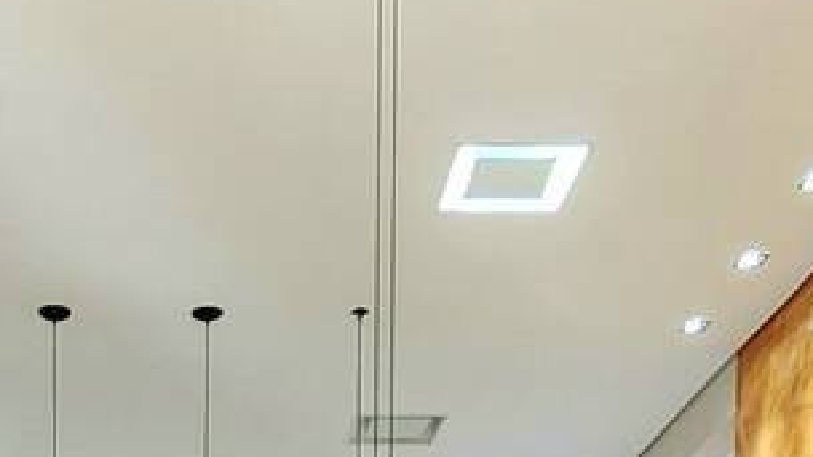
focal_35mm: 67
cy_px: 1064
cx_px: 193
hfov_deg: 30.8
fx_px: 1444
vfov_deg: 13.6
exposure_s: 1/60.2
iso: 400
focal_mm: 2.2
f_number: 2.2
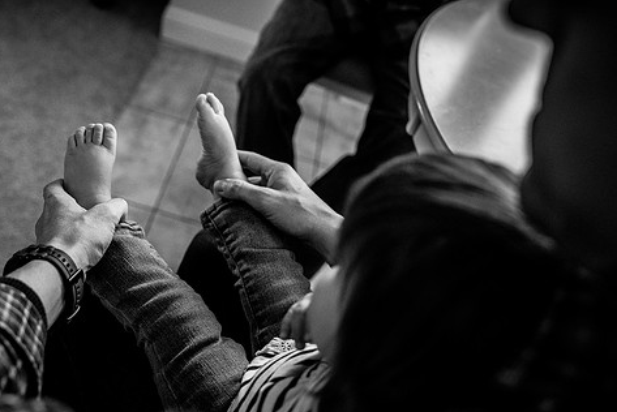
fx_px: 652
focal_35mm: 38
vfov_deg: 35.0
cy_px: 251
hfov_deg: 50.4
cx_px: 256
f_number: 2.8
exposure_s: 1/250
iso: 800
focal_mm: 31
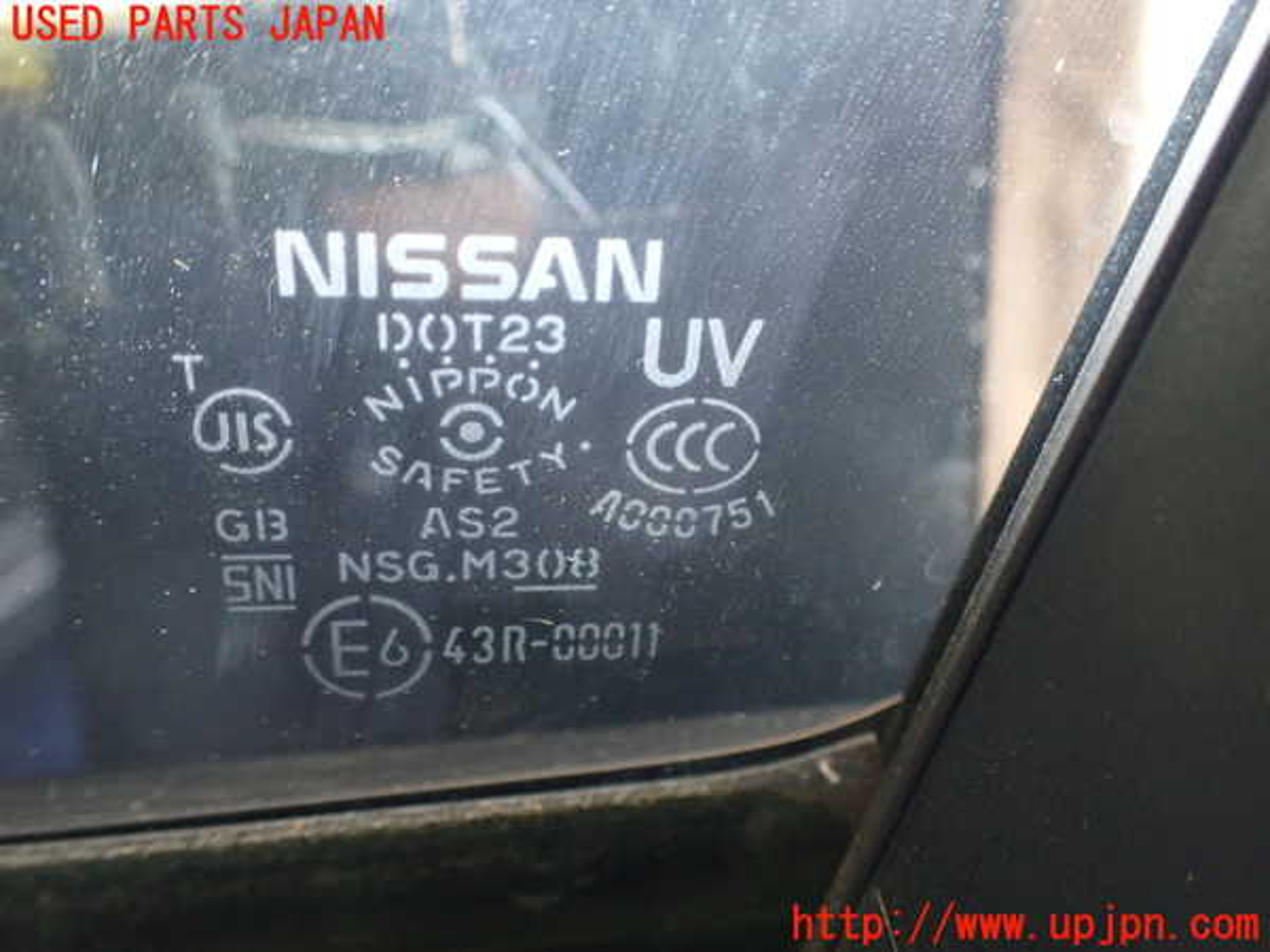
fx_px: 1101
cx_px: 635
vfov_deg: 46.8
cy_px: 476
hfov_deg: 60.0
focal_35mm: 30
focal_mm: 5.4
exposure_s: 1/50
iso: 800
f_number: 2.3
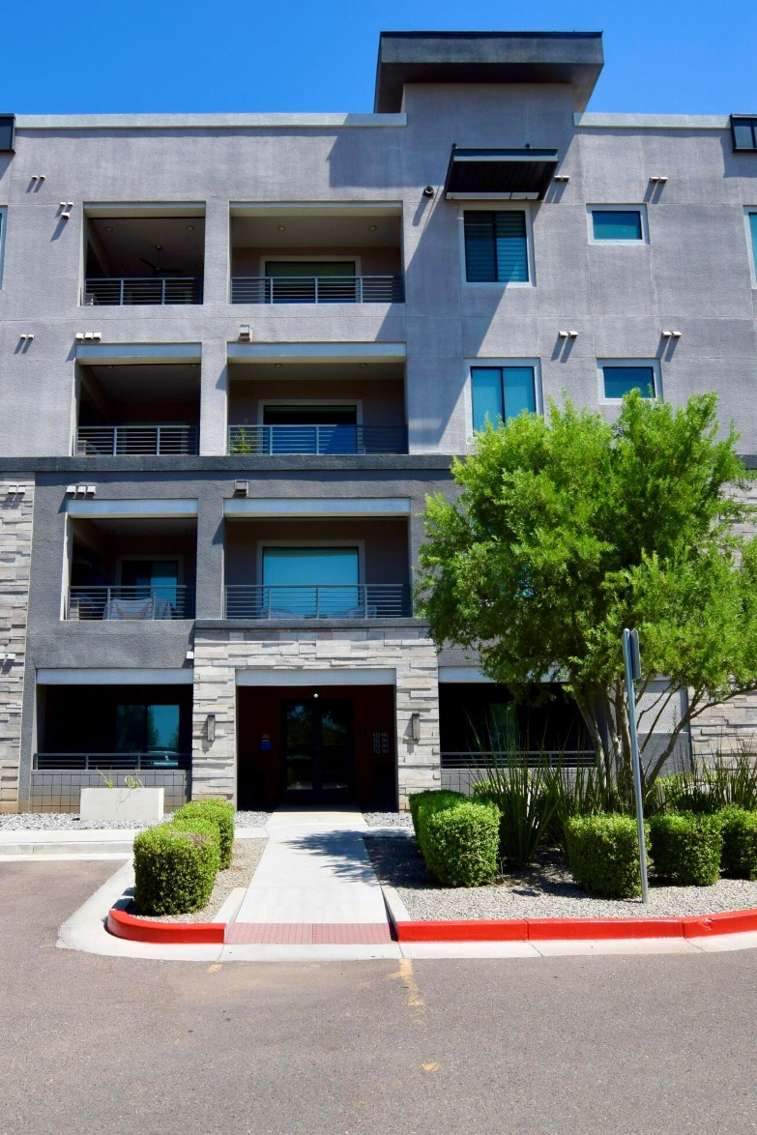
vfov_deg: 76.1
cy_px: 569
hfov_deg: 54.8
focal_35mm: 23
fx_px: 725
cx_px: 313
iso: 200
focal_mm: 10
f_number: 9
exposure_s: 1/320
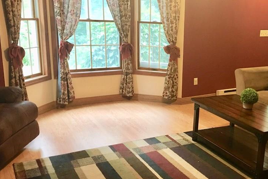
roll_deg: -1.7
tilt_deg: -14.2
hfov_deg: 44.6
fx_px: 320
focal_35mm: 43
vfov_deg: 31.2
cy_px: 95
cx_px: 184
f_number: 2.2
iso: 160
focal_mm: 4.15
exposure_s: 1/30
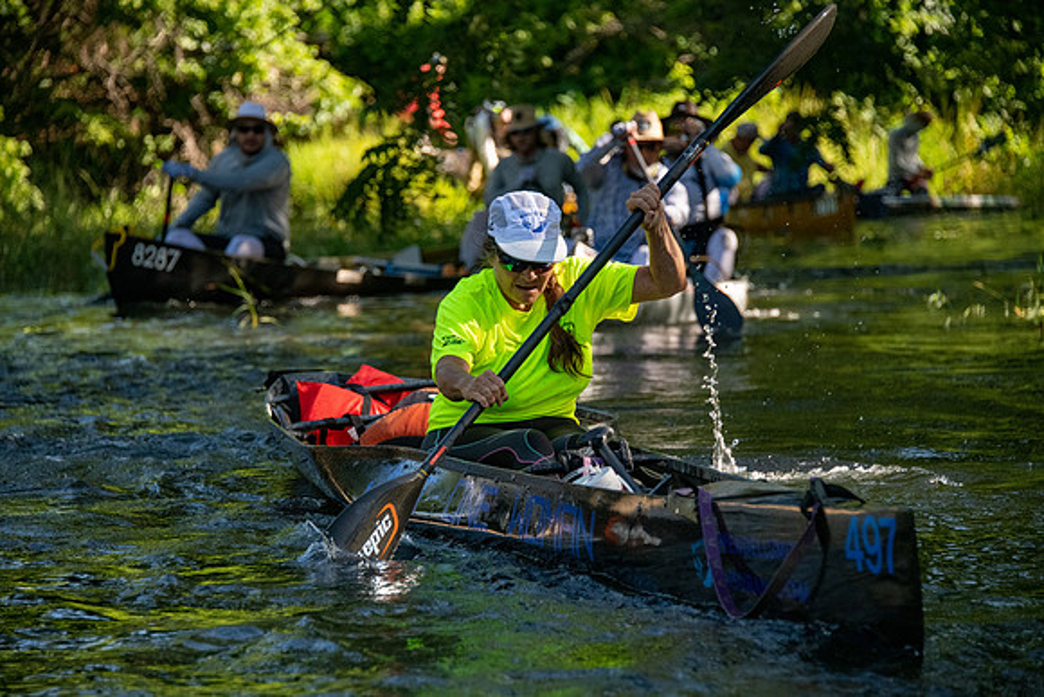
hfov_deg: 12.1
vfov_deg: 8.1
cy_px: 348
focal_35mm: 170
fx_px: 4931
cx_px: 522
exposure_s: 1/3200
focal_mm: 170
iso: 2500
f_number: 5.6
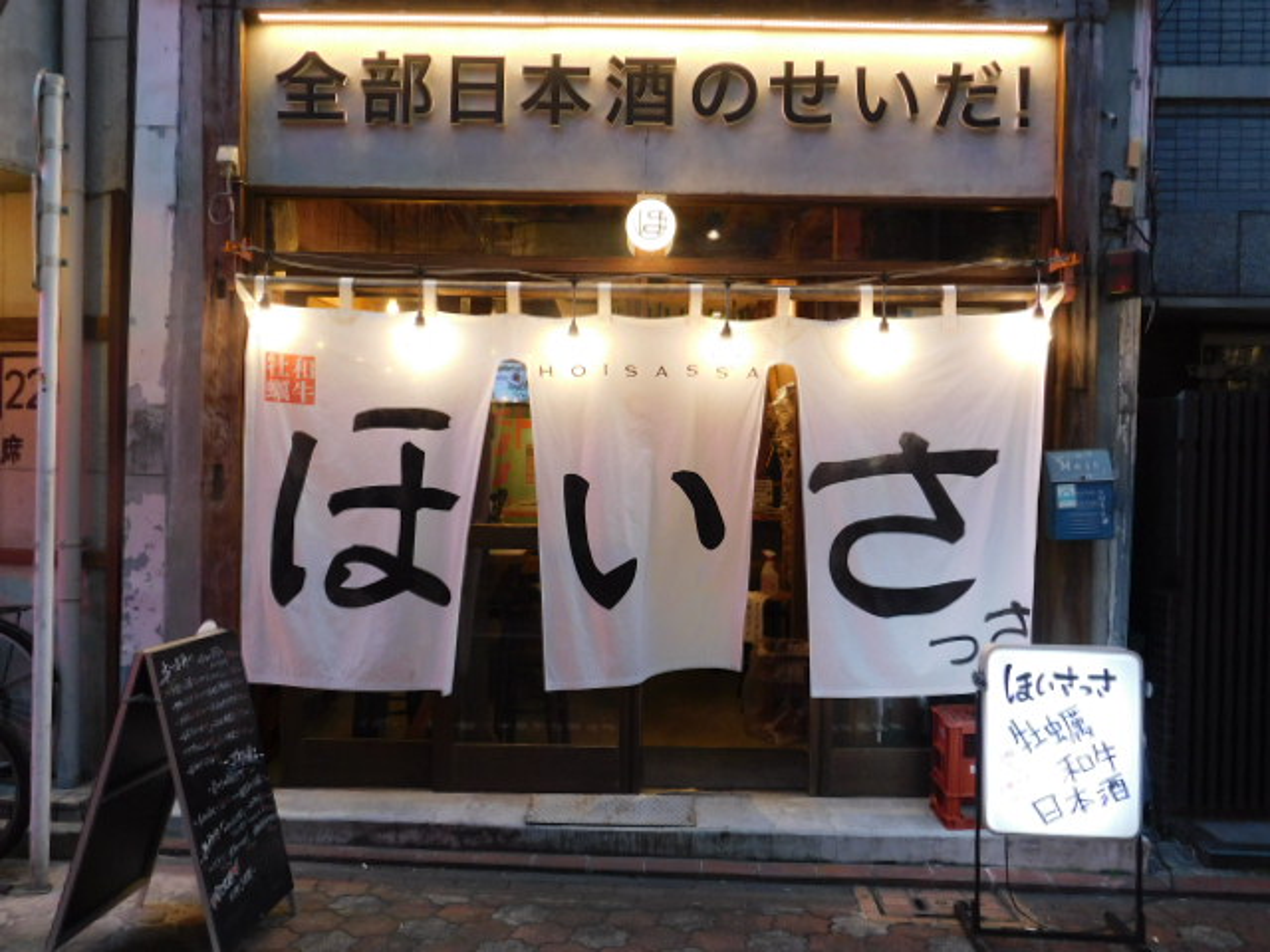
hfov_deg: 60.0
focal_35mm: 30
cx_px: 635
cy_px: 476
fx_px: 1101
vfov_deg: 46.8
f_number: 3.2
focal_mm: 5.3
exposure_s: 1/30
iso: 140
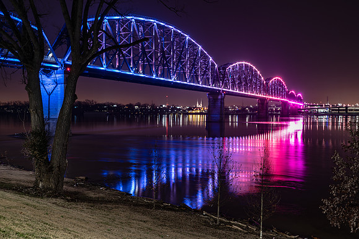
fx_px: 369
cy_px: 120
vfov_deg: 36.0
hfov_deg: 51.9
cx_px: 180
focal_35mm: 37
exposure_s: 15
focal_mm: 37
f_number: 5.6
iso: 100
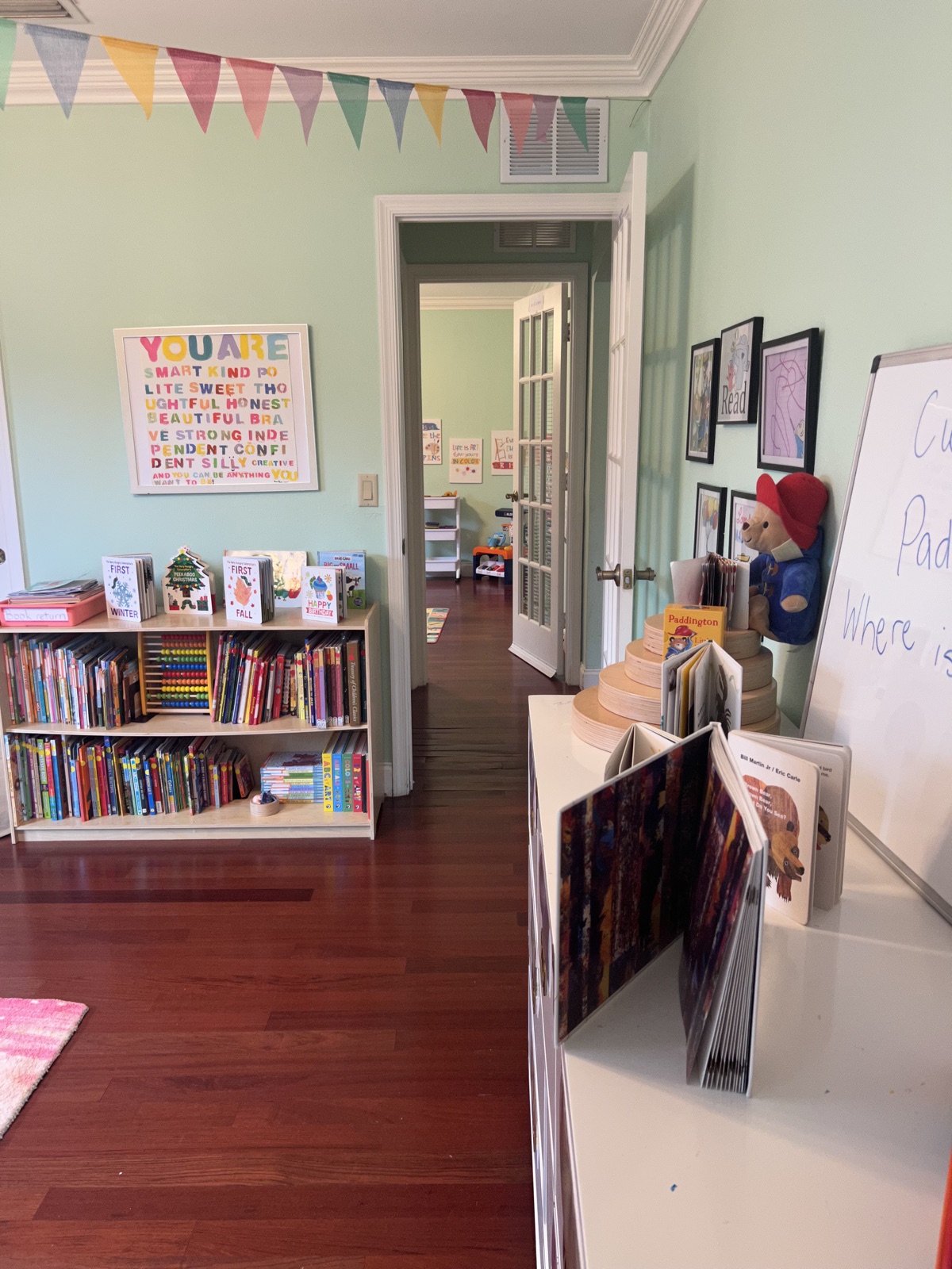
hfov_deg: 53.1
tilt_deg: -10.2
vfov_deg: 67.3
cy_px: 634
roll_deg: +1.0
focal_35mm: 26
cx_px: 476
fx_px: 953
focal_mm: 5.7
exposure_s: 1/60
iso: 80
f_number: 1.5
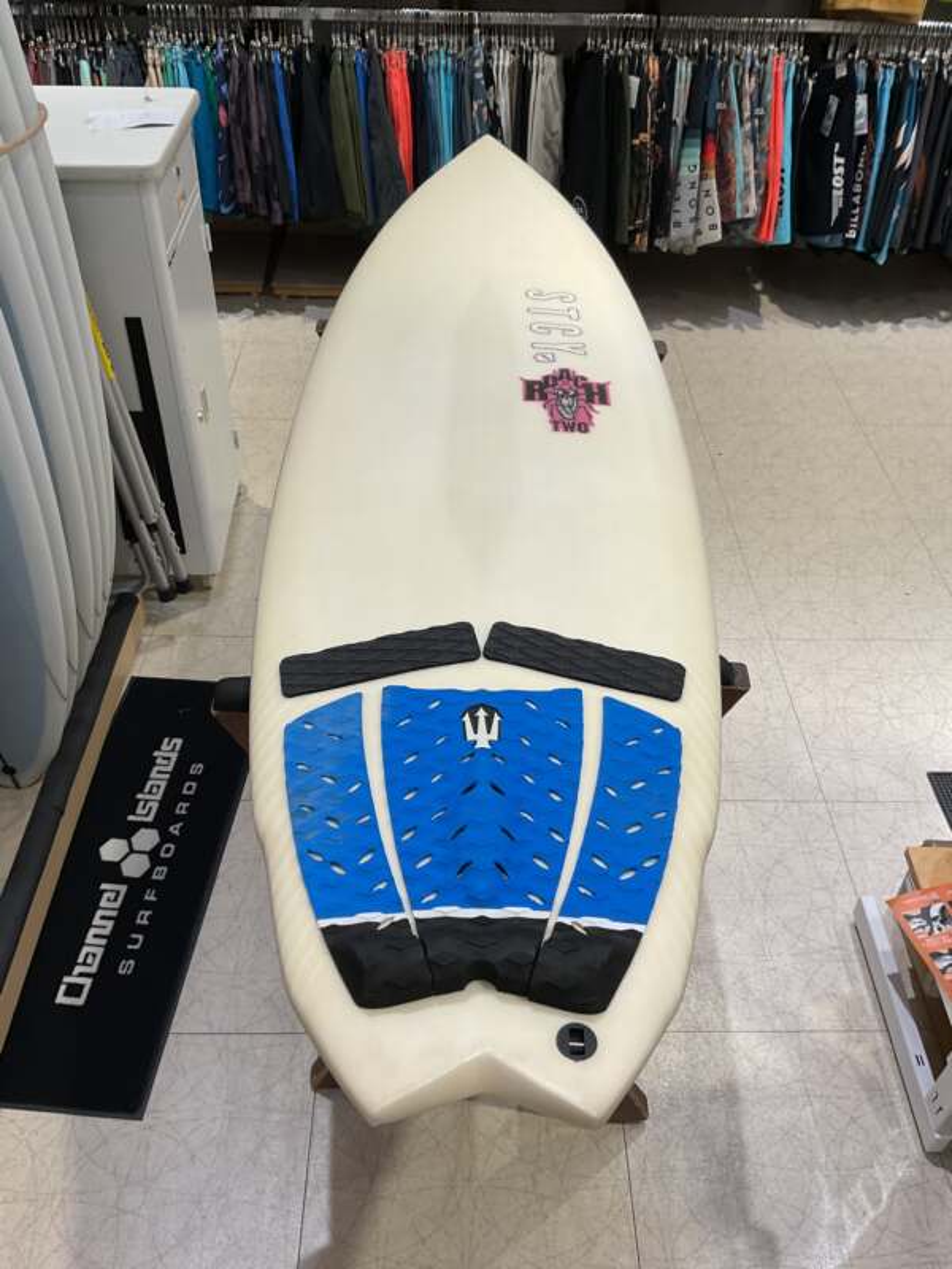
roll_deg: +0.2
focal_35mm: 29
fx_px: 1063
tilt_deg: -42.4
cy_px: 634
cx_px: 476
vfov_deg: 61.7
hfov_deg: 48.2
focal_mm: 3
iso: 25
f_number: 1.8
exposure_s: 1/120
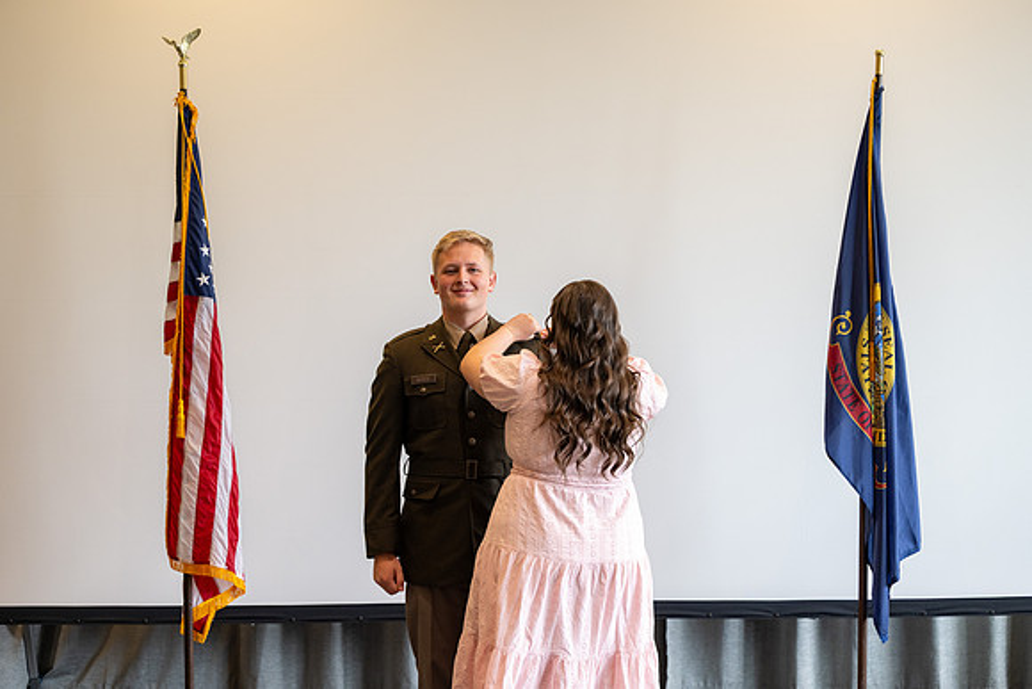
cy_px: 344
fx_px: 2020
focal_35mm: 70
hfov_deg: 28.7
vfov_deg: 19.3
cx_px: 516
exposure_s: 1/200
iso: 500
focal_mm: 70
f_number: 2.8
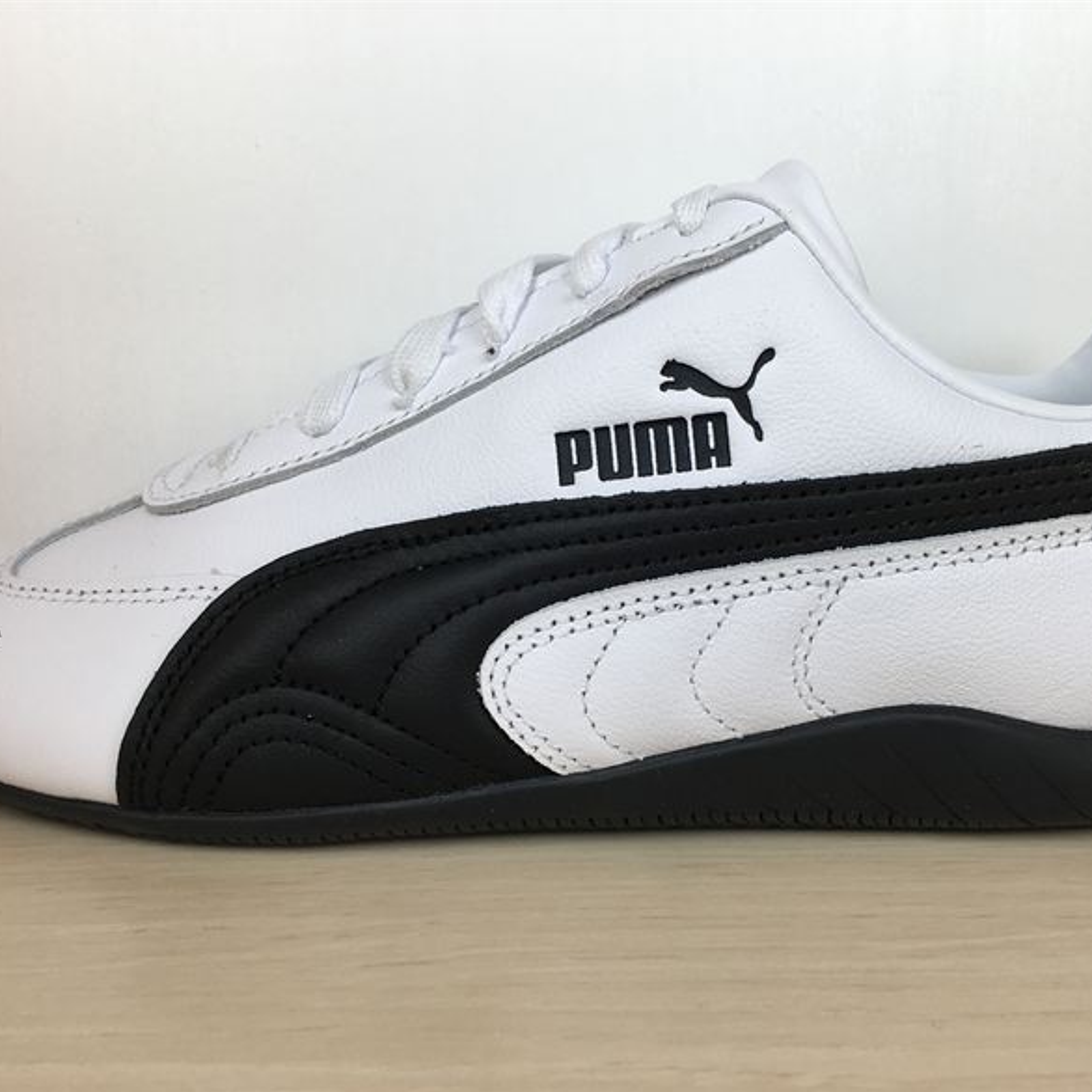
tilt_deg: -10.2
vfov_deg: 47.2
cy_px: 557
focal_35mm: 35
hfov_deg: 47.2
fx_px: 1249
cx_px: 583
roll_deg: +1.3
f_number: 2.2
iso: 25
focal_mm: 4.15
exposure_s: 1/159
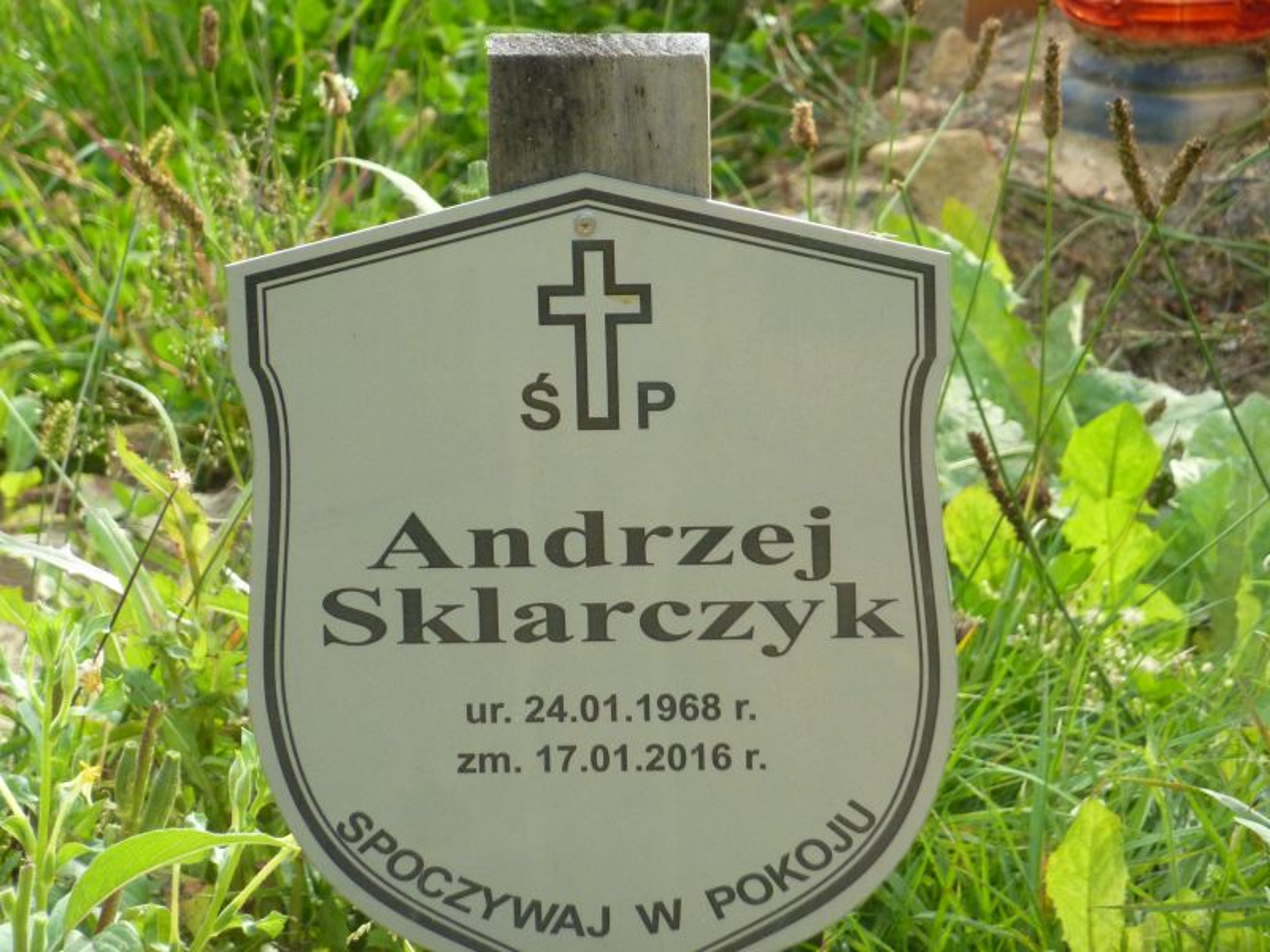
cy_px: 476
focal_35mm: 300
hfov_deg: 6.6
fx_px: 11006
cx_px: 635
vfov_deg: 5.0
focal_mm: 49.2
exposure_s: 1/250
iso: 250
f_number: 4.9
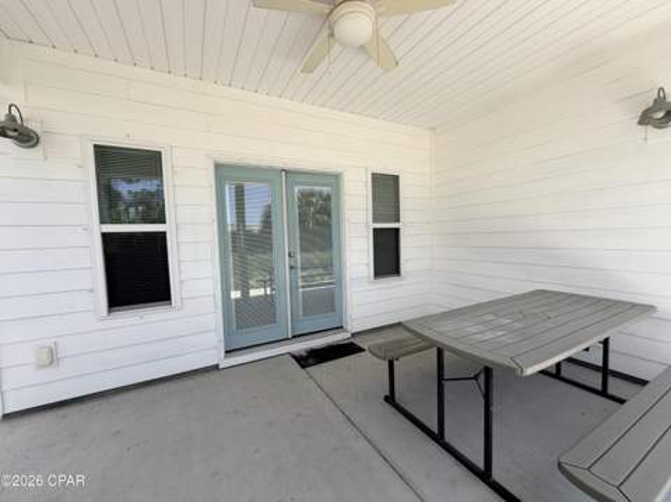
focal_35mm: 14
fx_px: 271
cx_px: 336
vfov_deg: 85.6
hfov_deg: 102.1
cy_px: 251
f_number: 2.2
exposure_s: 1/502
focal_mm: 2.22
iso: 50
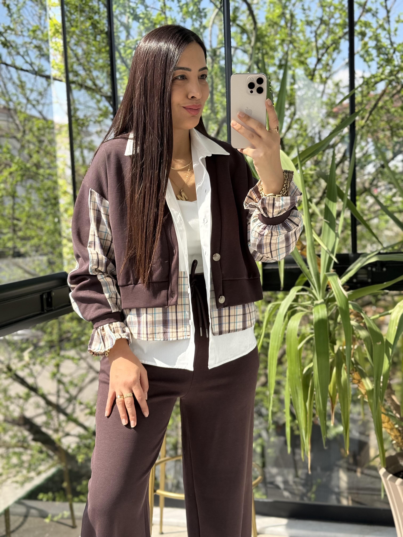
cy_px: 268
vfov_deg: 39.7
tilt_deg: -21.0
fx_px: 745
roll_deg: +2.6
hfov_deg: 30.3
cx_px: 202
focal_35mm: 48
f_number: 1.78
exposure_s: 1/706
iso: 100
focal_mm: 6.76
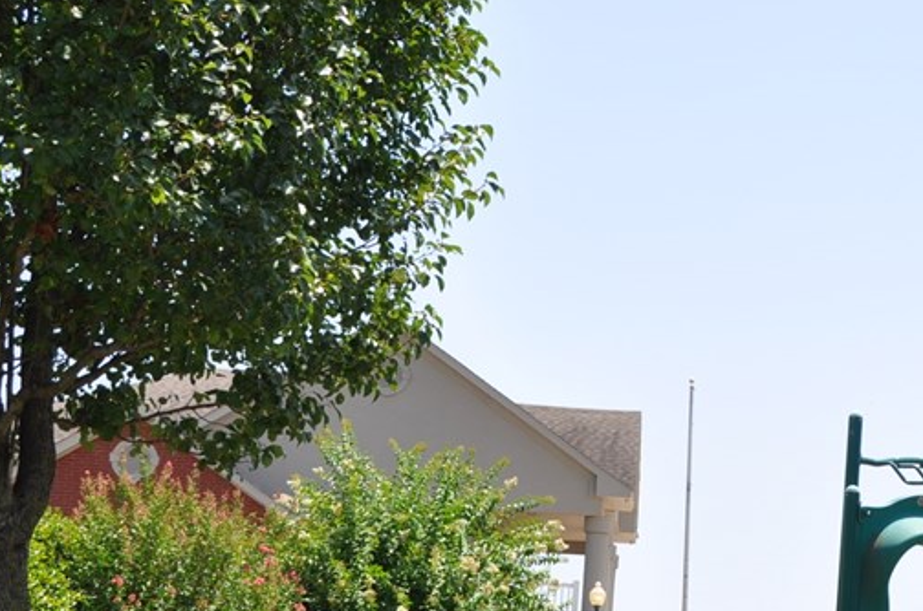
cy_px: 424
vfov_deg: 7.7
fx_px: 4557
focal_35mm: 178
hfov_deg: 11.5
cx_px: 914
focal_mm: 55
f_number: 9
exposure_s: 1/320
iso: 200
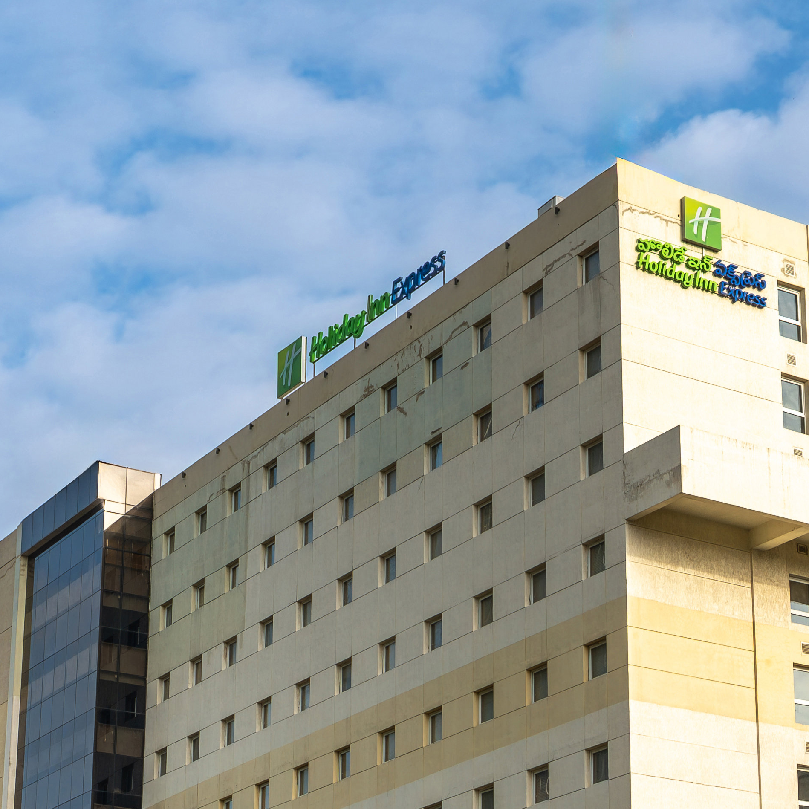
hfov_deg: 21.4
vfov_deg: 21.0
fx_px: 2142
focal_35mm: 81
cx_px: 468
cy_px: 705
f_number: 8
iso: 400
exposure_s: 1/6400
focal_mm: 30
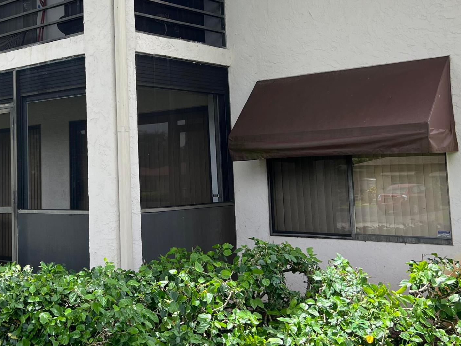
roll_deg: +1.1
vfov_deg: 27.2
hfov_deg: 35.1
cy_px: 96
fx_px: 706
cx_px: 95
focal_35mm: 53
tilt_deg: +6.5
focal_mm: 5.7
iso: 50
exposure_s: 1/909
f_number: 1.5
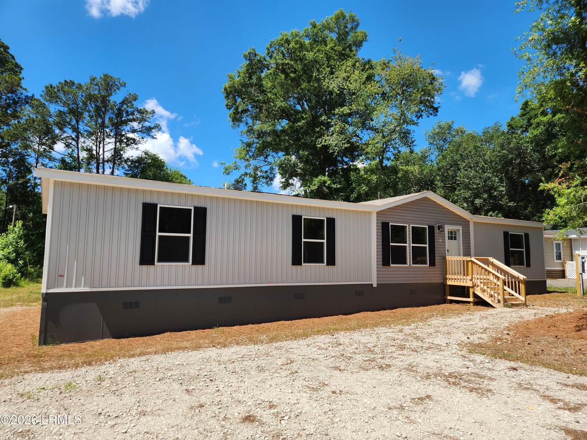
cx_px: 294
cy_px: 220
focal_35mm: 23
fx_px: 390
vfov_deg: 58.9
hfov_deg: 73.9
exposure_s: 1/1099
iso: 20
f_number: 1.8
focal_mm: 5.4
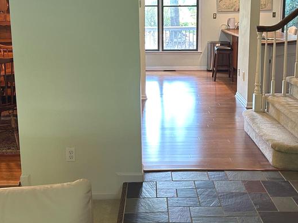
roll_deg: +0.7
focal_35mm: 51
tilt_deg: -12.0
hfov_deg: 37.5
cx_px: 161
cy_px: 90
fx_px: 439
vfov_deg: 28.5
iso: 160
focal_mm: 5.7
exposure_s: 1/60
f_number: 1.5
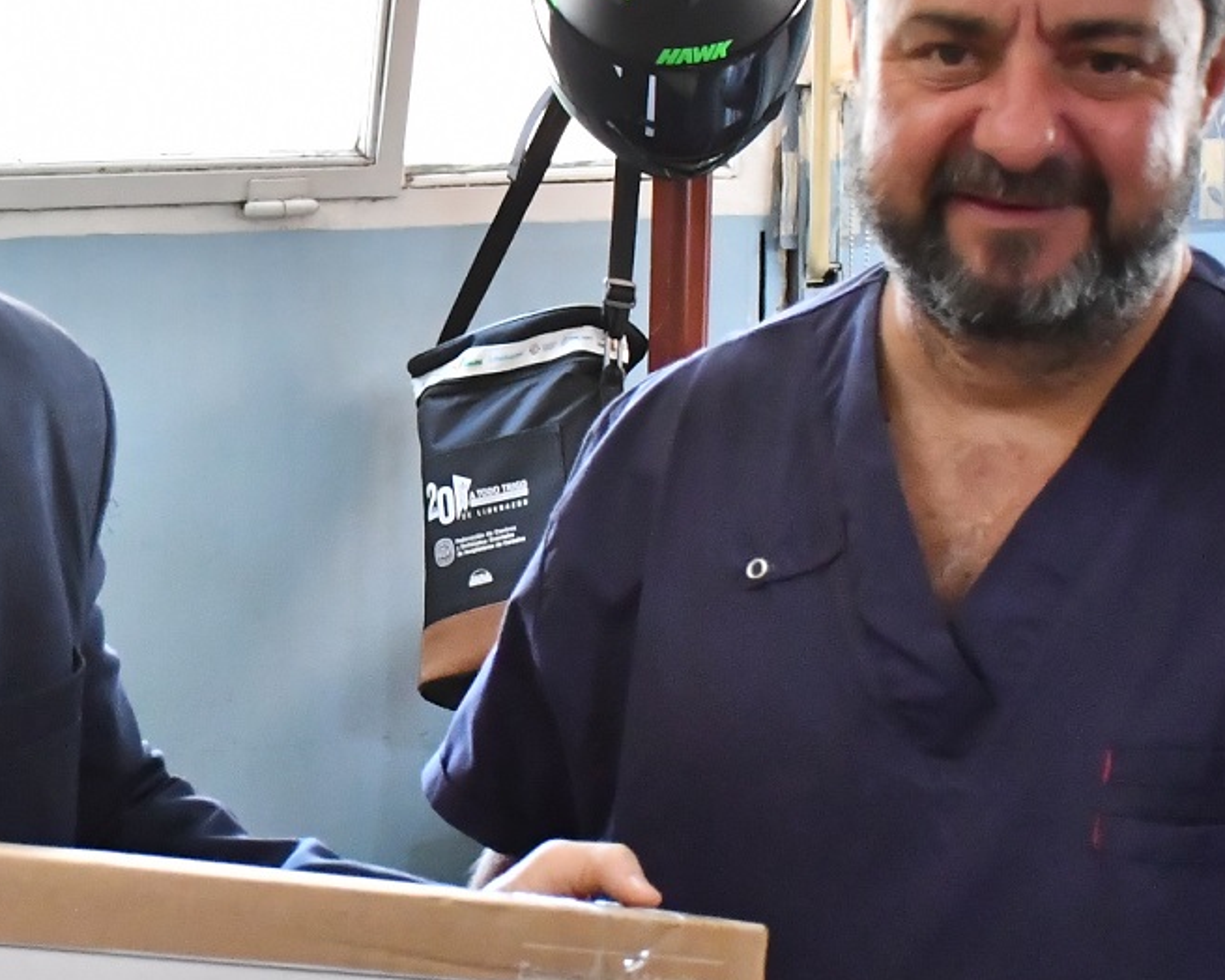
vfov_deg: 11.9
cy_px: 689
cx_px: 95
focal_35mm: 129
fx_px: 4677
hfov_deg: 14.7
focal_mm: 30
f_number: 4
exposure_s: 1/320
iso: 3200
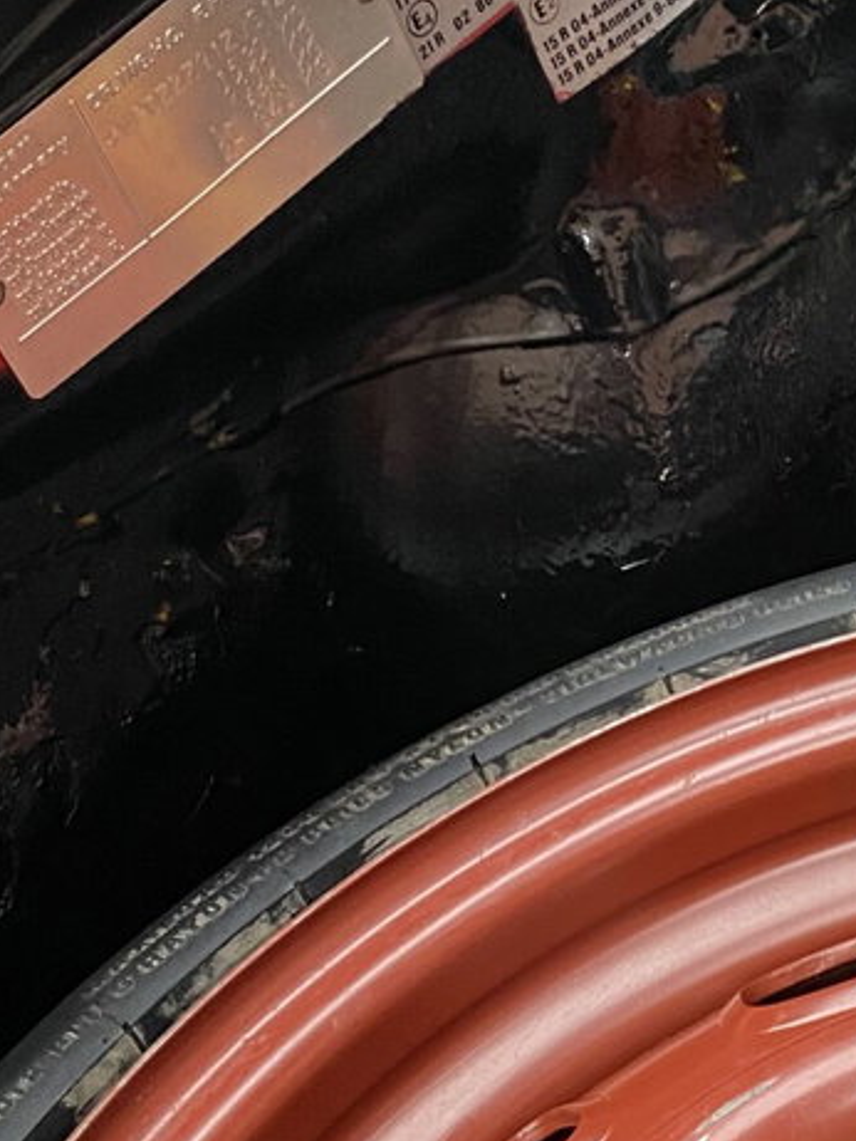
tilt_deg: -30.9
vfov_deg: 25.3
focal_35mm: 77
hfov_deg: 19.0
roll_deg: +5.8
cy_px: 618
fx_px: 2538
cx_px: 693
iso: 320
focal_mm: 4.25
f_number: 1.8
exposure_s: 1/60
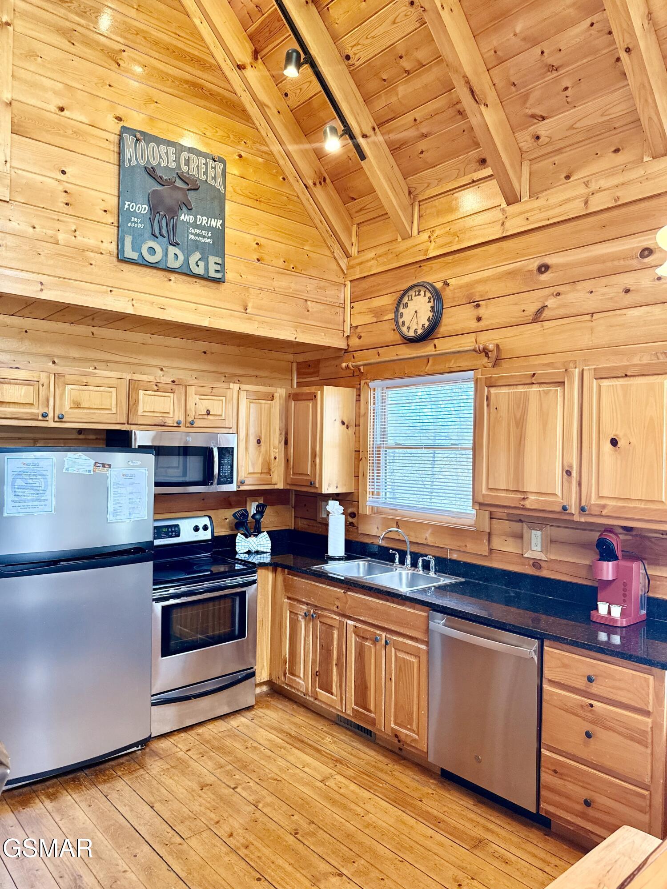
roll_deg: -1.7
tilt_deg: +0.5
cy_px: 444
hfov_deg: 56.8
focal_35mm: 24
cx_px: 334
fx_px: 617
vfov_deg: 71.6
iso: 200
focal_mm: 6.76
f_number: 1.78
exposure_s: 1/60
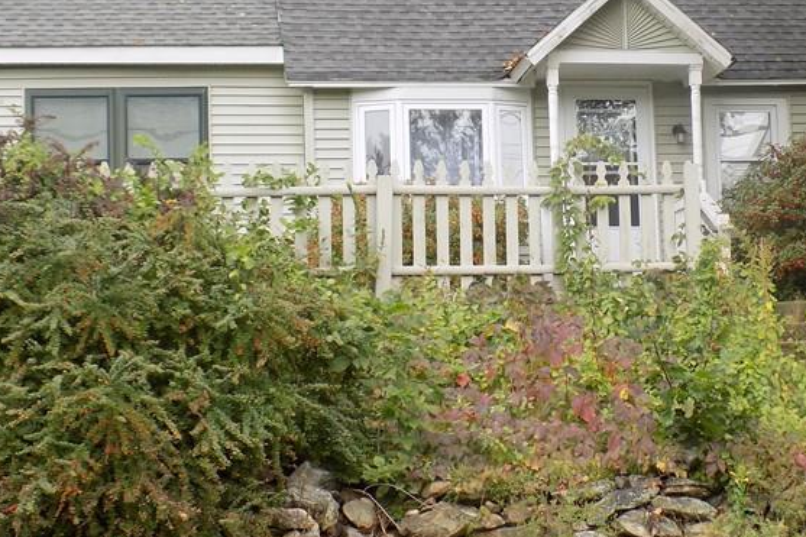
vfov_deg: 15.5
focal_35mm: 88
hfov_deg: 22.9
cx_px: 596
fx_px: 1970
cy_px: 177
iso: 80
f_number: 3.7
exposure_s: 1/80
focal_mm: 8.1
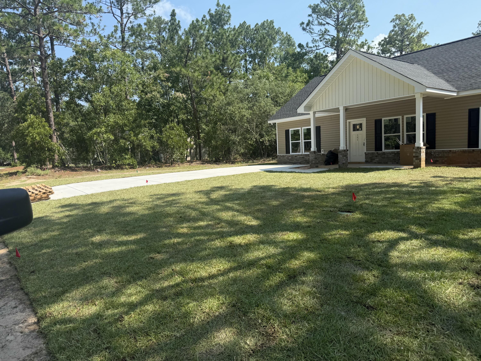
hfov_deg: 71.6
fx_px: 333
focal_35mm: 24
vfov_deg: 56.8
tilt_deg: -4.7
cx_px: 240
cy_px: 180
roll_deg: +2.6
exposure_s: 1/2445
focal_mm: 6.76
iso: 80
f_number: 1.78
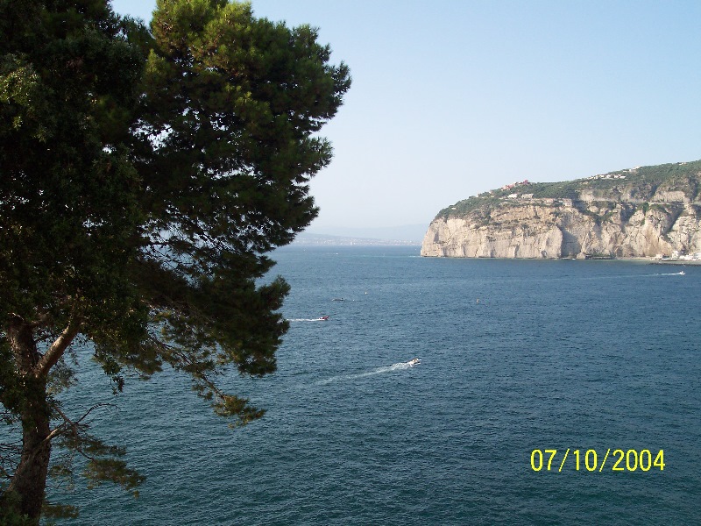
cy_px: 263
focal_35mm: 38
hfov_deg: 49.0
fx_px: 770
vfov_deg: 37.7
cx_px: 350
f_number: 4.8
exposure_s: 1/350
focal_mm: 8
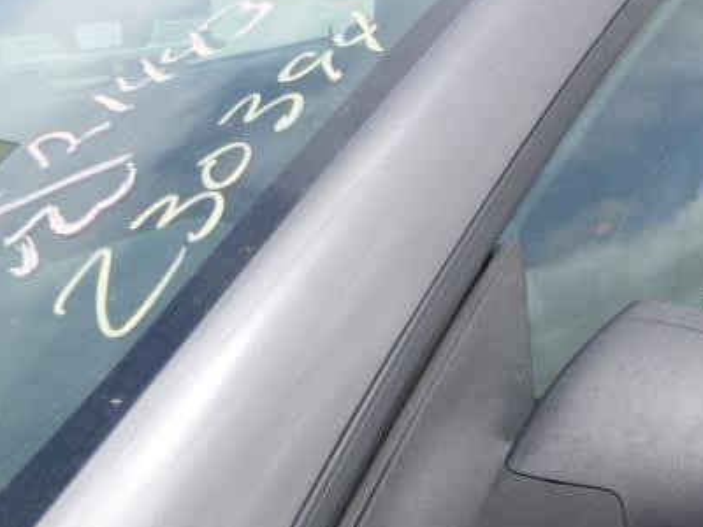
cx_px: 615
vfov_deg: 28.5
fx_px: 1015
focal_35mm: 50
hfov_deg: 36.2
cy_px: 420
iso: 100
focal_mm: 4.5
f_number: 3.9
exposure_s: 1/250
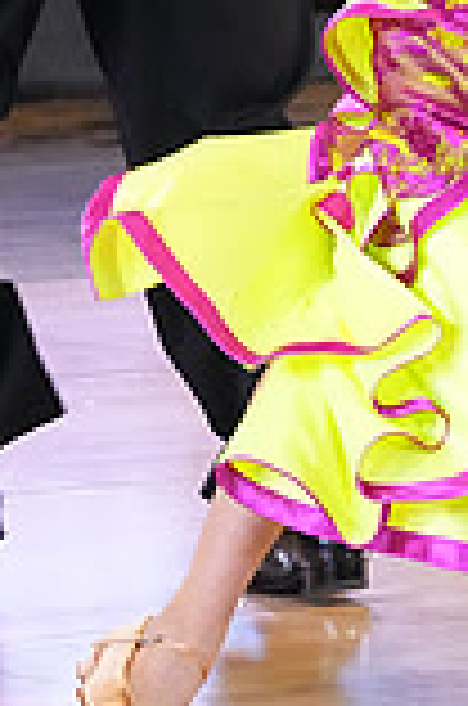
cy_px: -247
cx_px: 785
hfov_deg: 2.3
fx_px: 11536
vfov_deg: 3.5
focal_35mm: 589
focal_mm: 159
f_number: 5.6
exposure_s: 1/400
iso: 12800
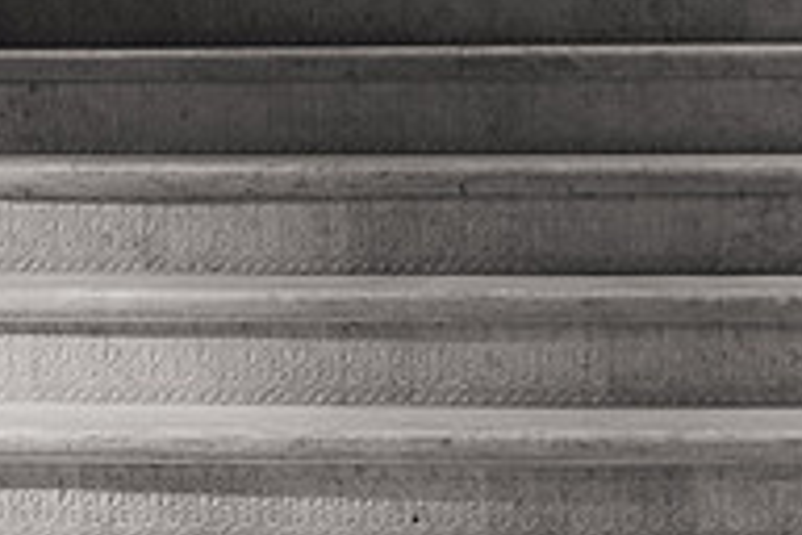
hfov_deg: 13.3
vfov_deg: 8.9
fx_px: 3364
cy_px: 715
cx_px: 911
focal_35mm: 151
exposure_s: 1/100
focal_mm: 50
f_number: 2
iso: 1600
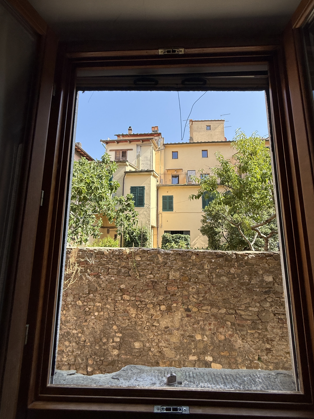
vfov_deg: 98.2
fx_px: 181
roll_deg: -0.9
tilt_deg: +10.1
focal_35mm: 15
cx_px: 164
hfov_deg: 81.7
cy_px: 209
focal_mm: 2.22
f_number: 2.2
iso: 50
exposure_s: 1/901
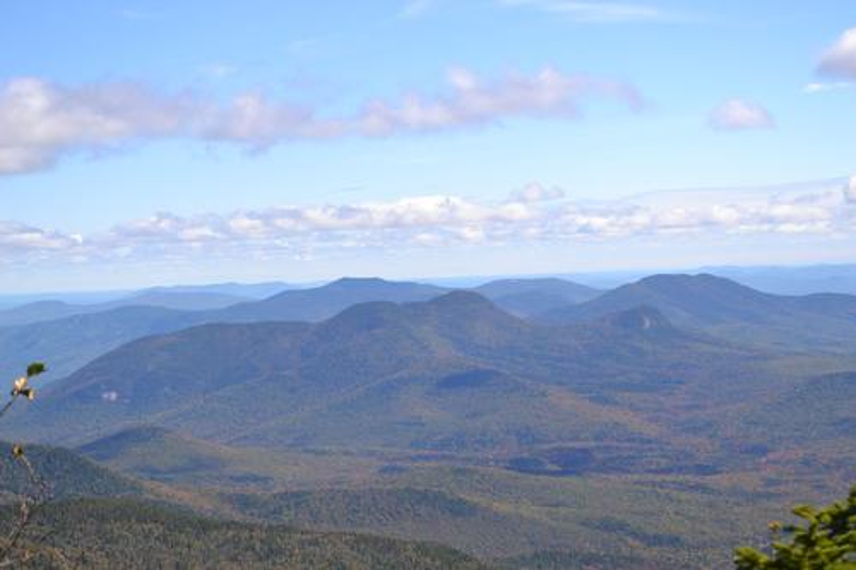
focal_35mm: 82
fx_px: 1961
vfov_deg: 16.5
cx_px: 428
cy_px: 285
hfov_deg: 24.6
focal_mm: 55
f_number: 8
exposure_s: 1/250
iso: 100
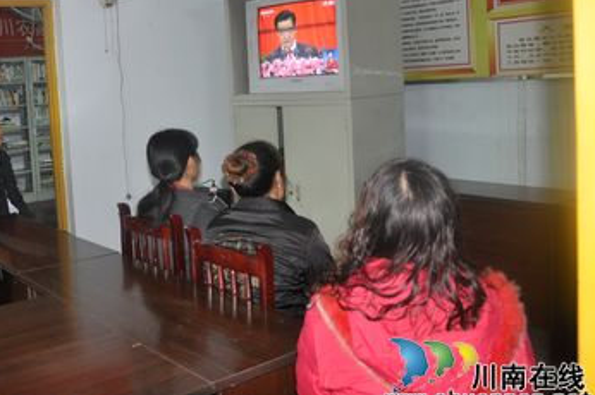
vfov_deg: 33.8
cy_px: 129
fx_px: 644
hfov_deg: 48.4
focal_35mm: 39
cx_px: 177
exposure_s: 1/60
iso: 800
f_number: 3.5
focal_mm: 18
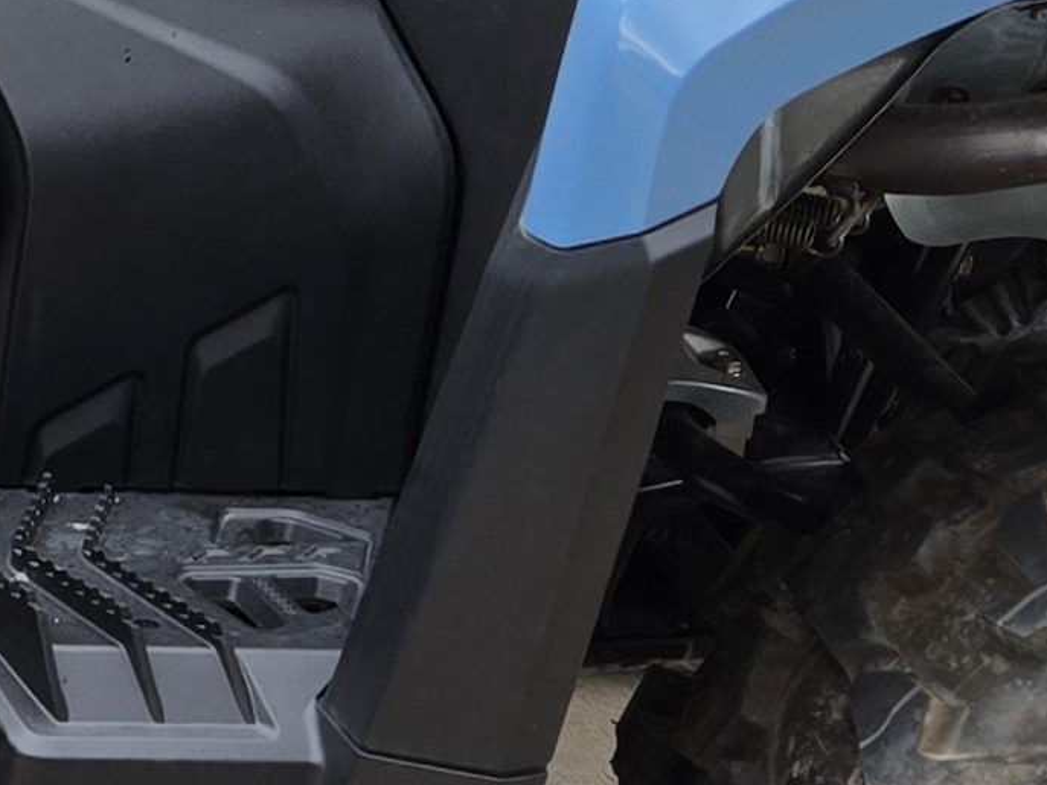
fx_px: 4052
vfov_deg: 10.9
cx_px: -357
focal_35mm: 134
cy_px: -38
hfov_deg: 14.1
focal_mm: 5.4
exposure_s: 1/287
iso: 25
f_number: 1.8
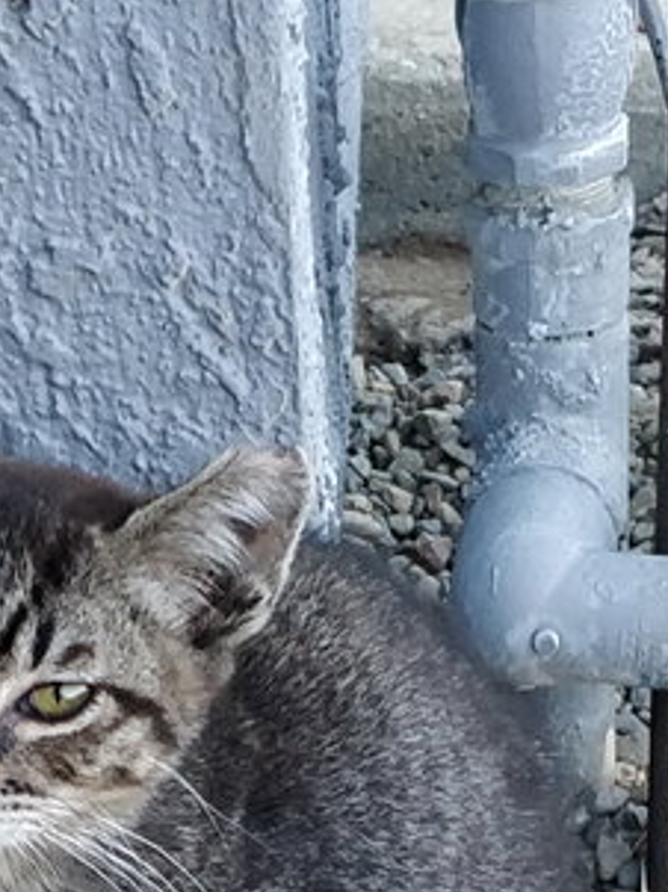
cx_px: 186
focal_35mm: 53
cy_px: 953
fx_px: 1366
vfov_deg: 32.4
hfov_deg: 27.2
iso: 200
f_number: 1.7
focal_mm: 4.1
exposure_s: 1/100
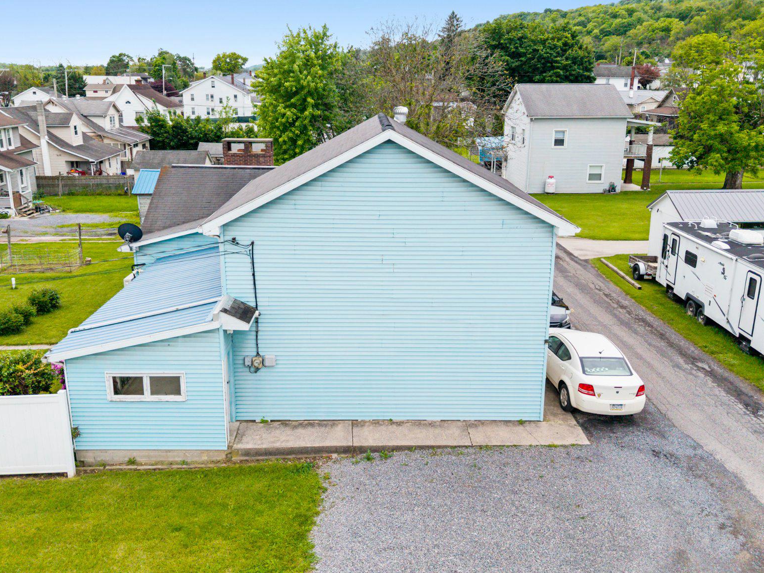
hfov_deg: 56.8
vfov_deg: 44.1
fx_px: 706
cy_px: 263
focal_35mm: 32
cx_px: 372
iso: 200
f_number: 1.8
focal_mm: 8.67
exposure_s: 1/1600
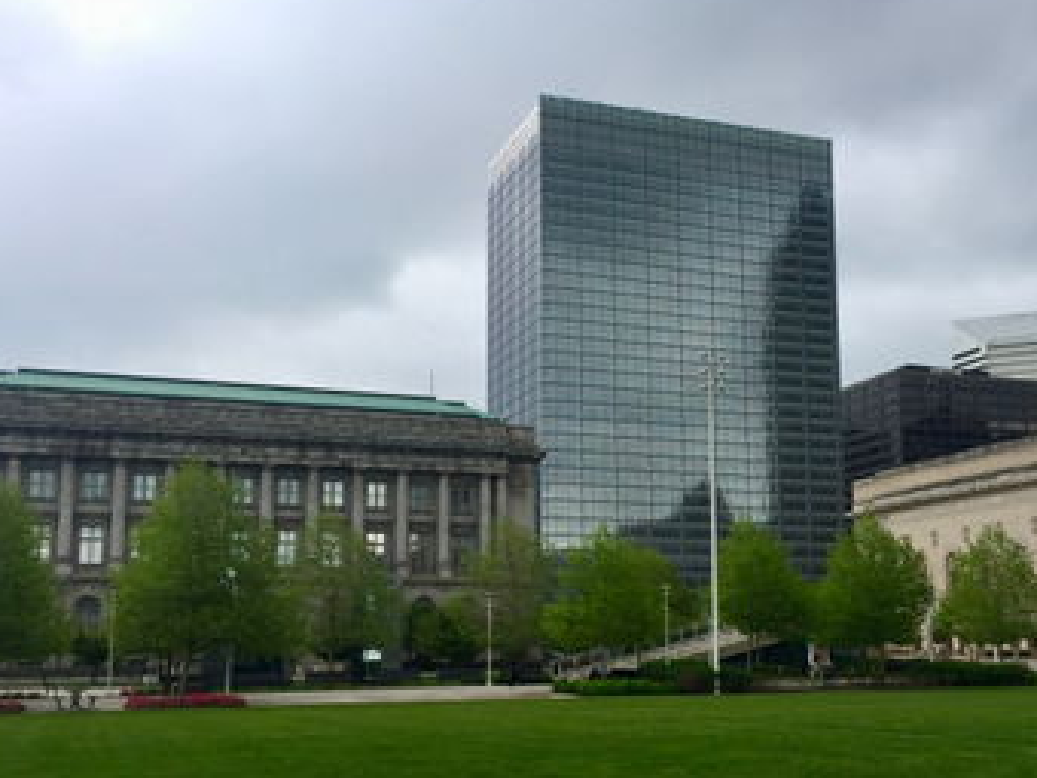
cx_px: 607
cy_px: 455
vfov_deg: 35.1
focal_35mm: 41
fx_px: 1228
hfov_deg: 45.6
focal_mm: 4.15
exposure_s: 1/807
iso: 32
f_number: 2.2
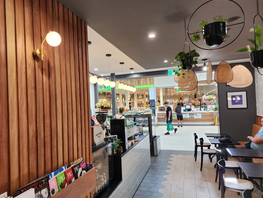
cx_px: 121
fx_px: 190
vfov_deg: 54.9
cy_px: 104
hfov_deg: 69.3
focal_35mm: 25
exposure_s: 1/100
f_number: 1.8
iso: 200
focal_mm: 6.4
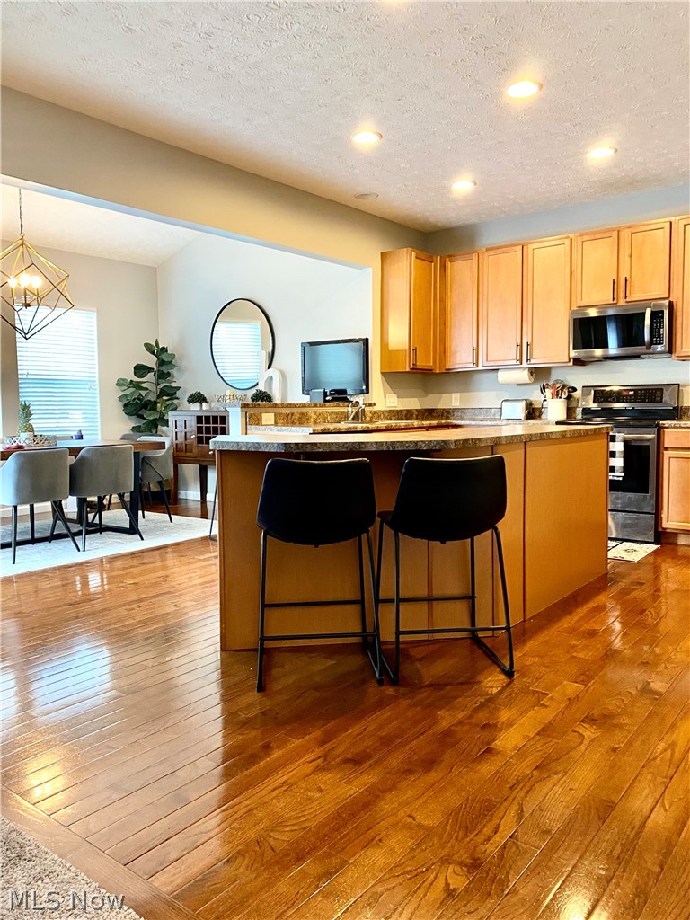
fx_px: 691
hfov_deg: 53.1
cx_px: 345
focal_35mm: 26
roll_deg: +0.7
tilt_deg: -4.5
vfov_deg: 67.3
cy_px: 460
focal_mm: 4.25
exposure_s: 1/42
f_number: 1.8
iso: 250
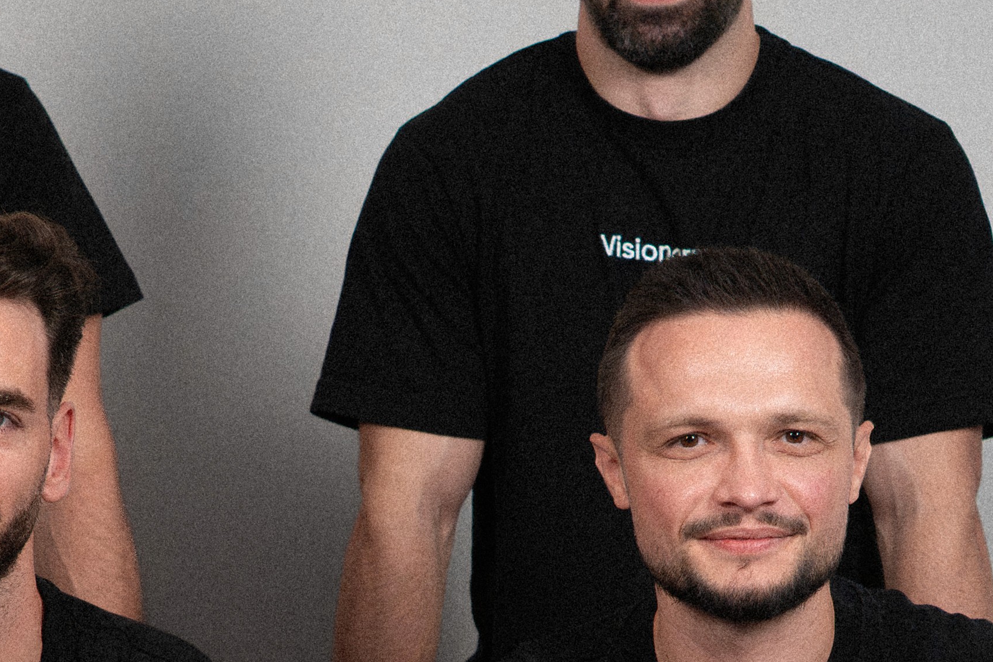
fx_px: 5241
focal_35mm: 190
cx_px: 281
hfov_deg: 10.8
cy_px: 695
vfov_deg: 7.2
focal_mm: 36
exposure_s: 1/160
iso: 1600
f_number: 3.5
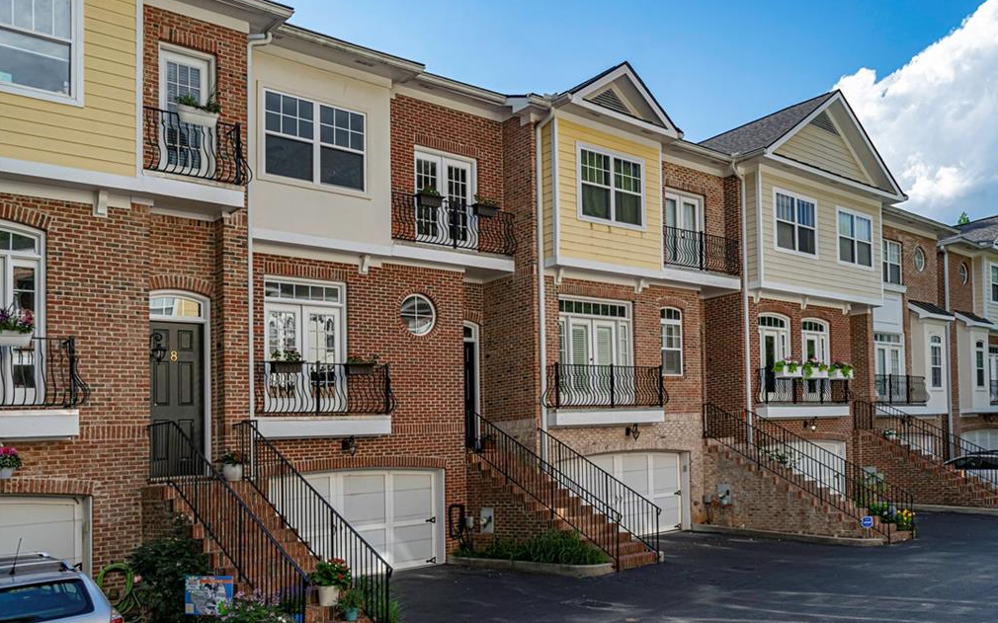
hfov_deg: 61.2
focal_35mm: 31
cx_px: 501
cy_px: 307
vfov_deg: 40.6
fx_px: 843
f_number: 11
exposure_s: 1/160
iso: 400
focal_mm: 20
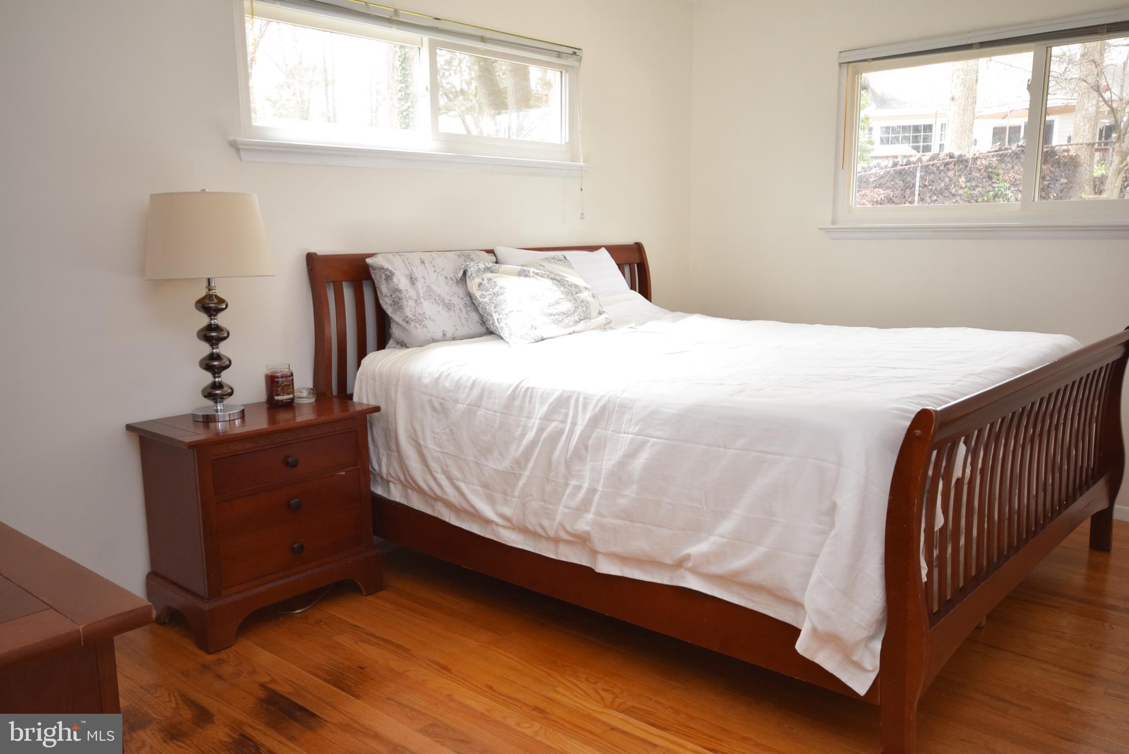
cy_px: 377
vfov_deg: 43.7
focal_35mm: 30
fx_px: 941
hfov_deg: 61.9
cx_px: 564
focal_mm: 20
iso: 800
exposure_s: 1/100
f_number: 5.6
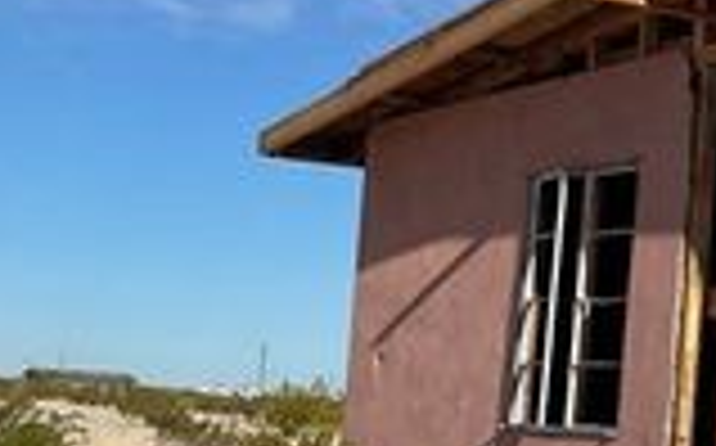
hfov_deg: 16.2
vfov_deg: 11.8
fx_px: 2164
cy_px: 293
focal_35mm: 111
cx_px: 1247
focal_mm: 4.2
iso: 32
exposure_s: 1/6494
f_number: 1.6
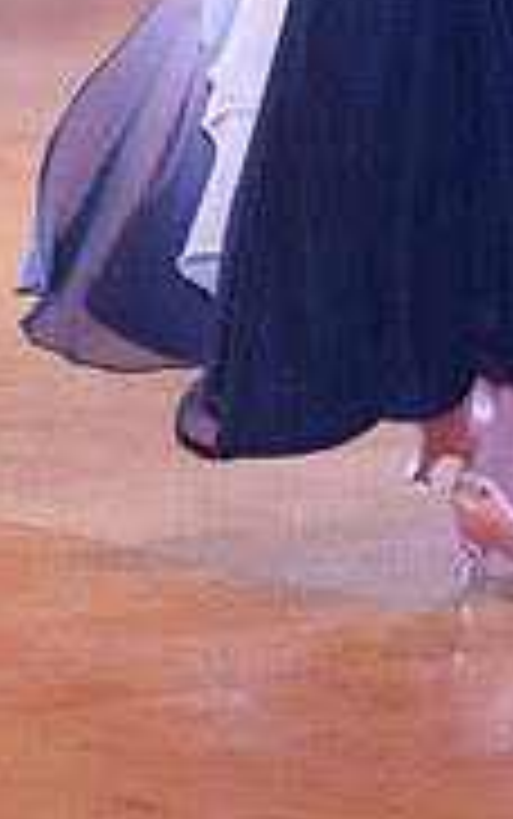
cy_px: -315
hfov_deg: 3.0
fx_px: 9648
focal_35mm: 432
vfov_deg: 4.8
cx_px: 673
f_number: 2.8
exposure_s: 1/400
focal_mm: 133
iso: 5000
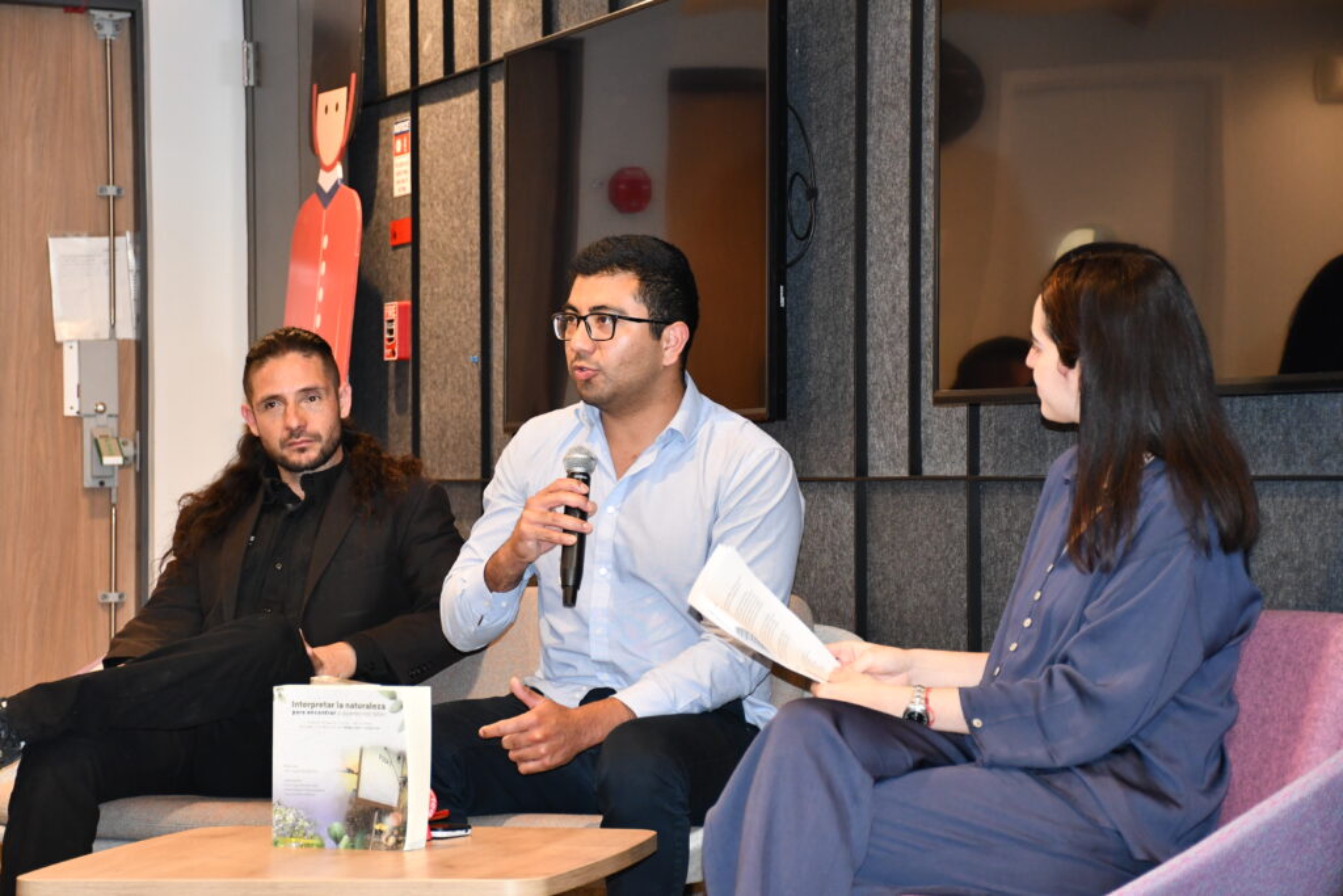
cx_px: 672
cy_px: 448
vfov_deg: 14.7
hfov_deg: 21.9
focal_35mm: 93
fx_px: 3470
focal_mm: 62
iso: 1800
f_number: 5
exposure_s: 1/60
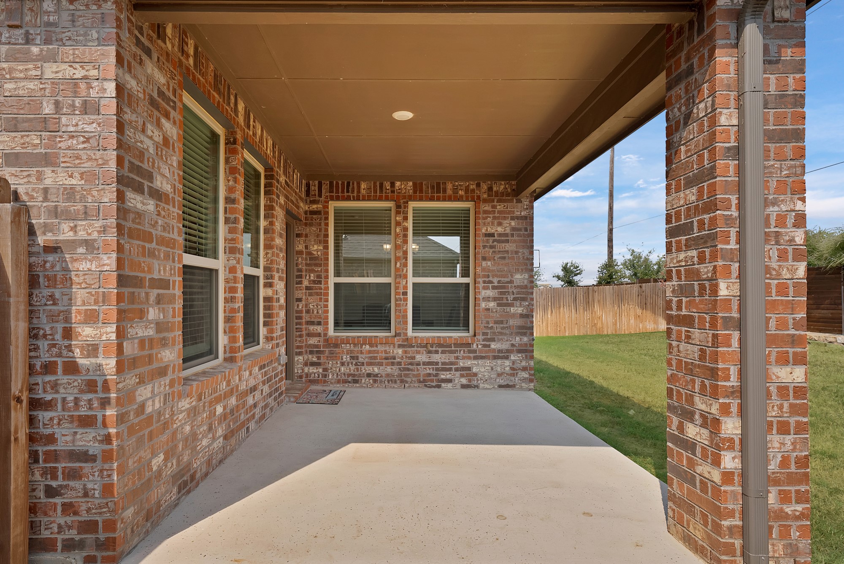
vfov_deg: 64.6
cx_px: 422
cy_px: 282
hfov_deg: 86.9
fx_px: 446
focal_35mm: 19
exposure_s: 1/80
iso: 640
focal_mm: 19
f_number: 9
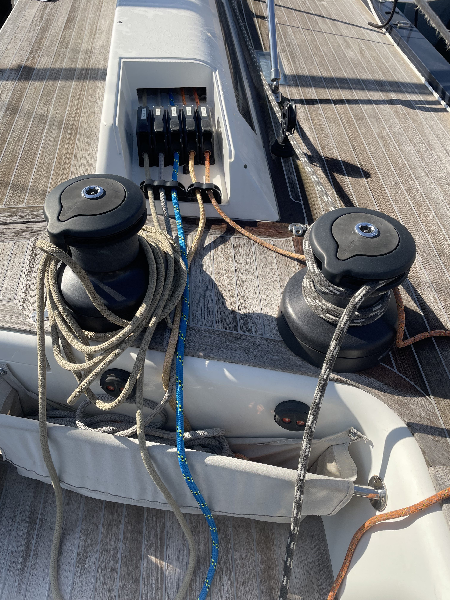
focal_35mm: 26
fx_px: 451
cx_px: 225
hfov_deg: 53.1
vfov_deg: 67.3
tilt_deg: -46.9
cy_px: 300
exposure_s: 1/2132
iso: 32
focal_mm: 4.2
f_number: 1.6
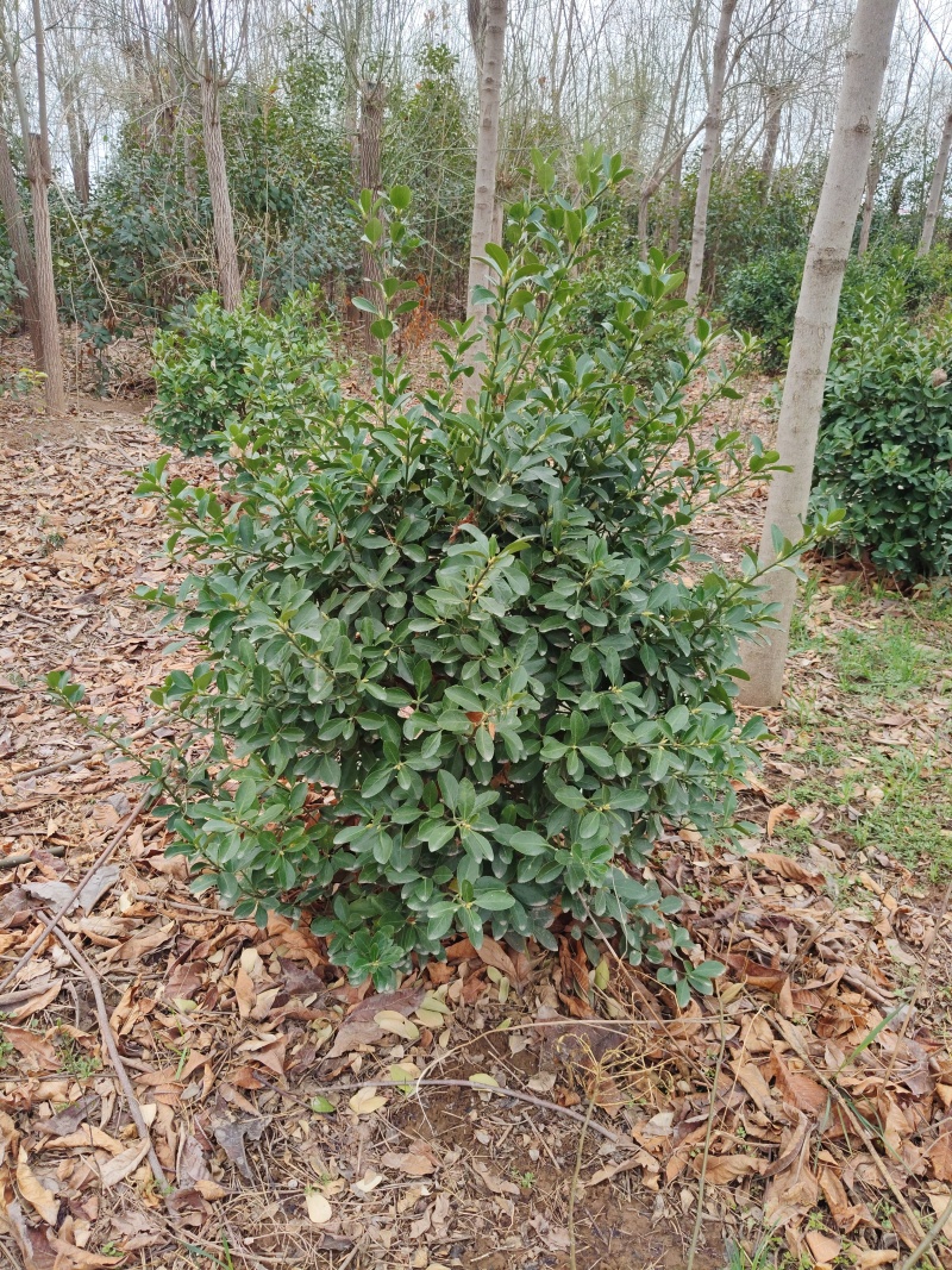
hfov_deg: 53.1
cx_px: 476
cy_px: 635
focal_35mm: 26
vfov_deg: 67.3
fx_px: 954
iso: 100
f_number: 1.88
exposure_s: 1/586
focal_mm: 4.84
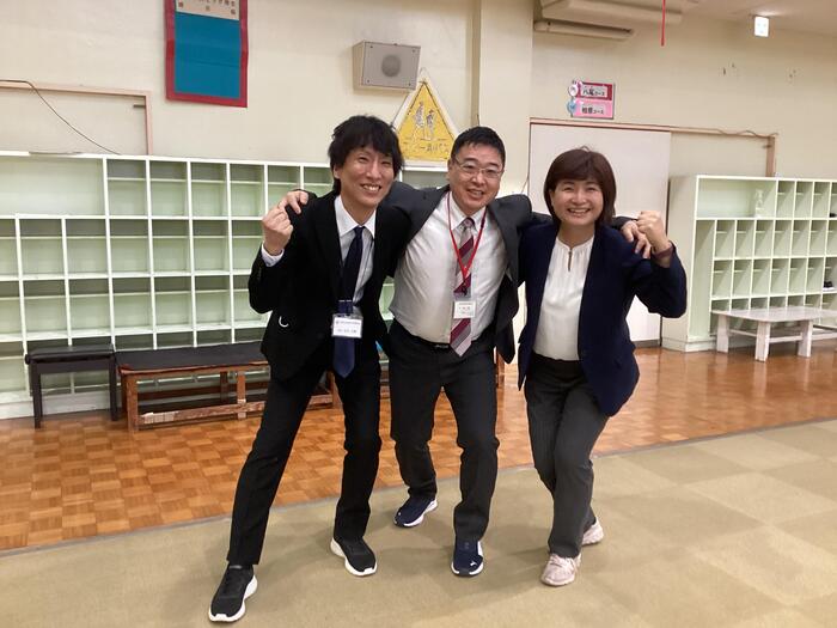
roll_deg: -0.5
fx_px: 750
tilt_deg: -9.5
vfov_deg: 45.4
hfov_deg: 58.4
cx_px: 418
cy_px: 314
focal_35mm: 31
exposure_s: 1/60
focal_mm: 3.3
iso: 320
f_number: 2.4
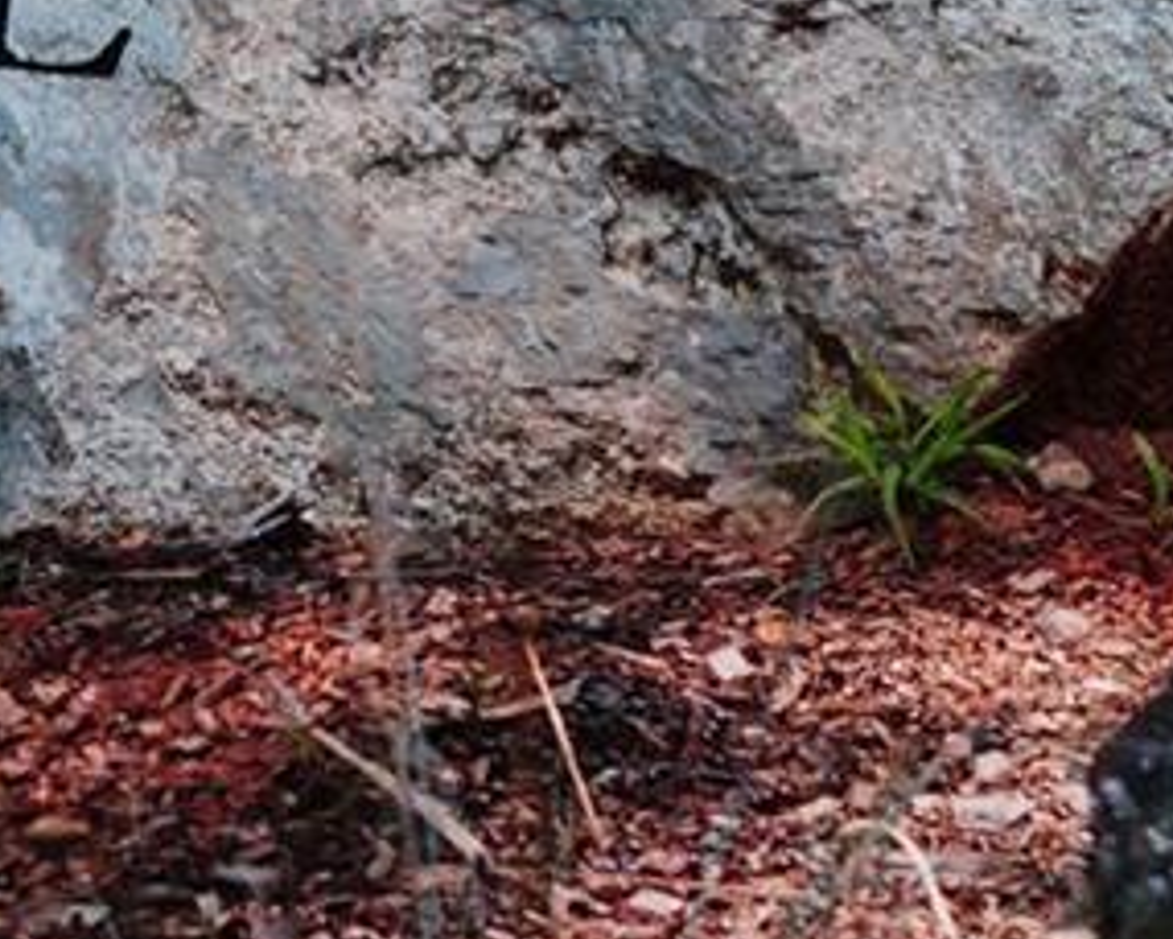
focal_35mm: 81
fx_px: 2812
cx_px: -103
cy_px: -97
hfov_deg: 22.3
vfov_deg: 18.2
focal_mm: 24
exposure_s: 1/125
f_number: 5.6
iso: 200
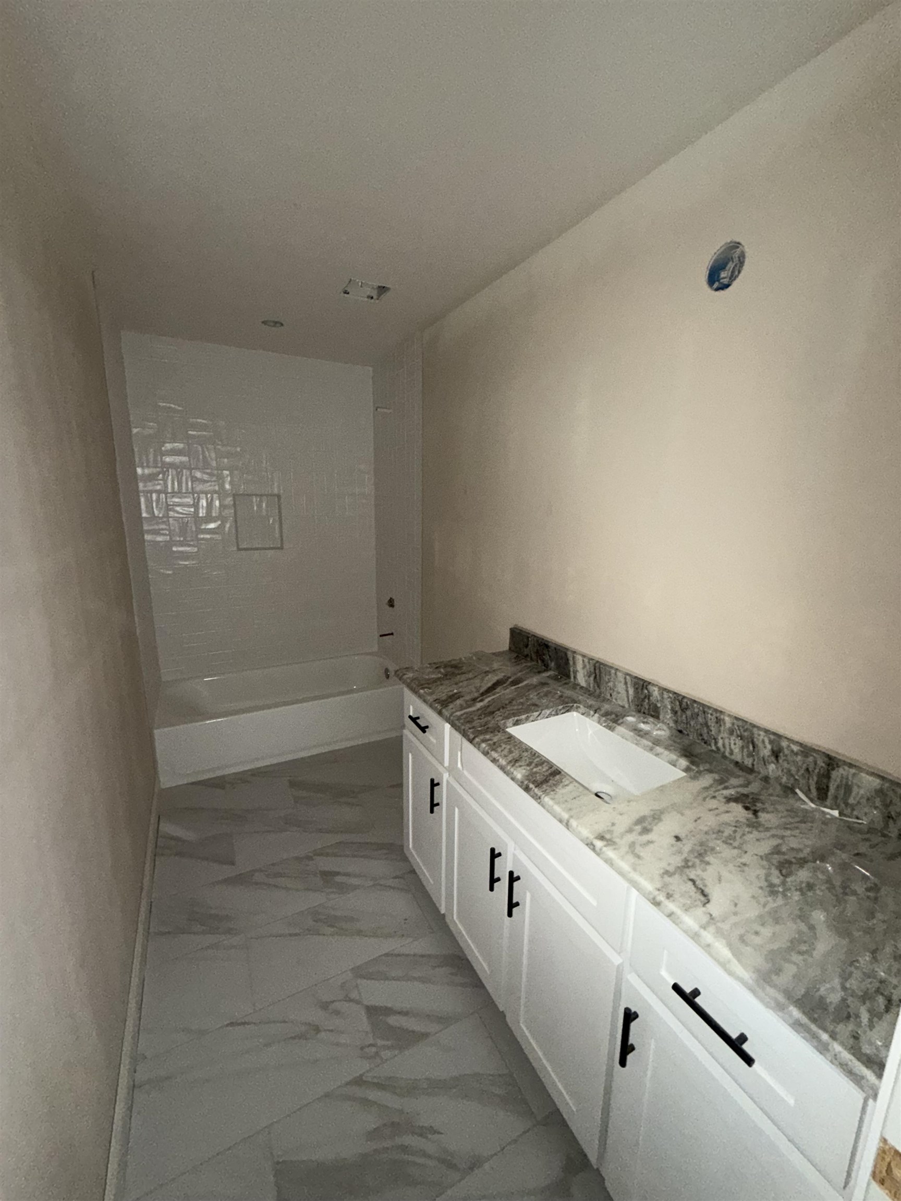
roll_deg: -1.8
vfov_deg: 102.1
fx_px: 486
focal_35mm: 14
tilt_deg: -12.7
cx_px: 450
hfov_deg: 85.7
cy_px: 600
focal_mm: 2.22
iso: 160
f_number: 2.2
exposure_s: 1/32
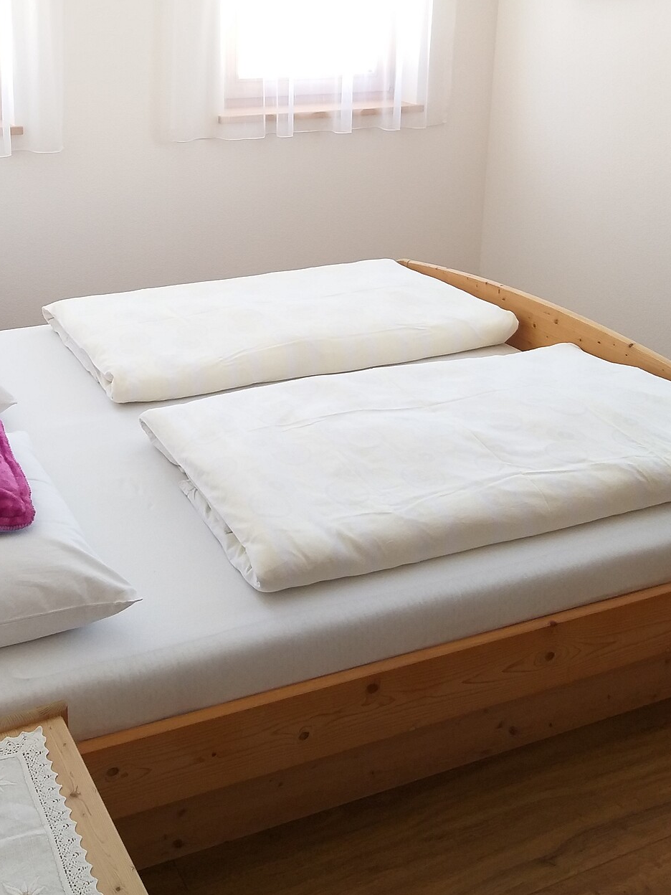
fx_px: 1034
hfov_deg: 35.6
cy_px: 245
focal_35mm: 40
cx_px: 223
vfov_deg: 45.5
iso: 64
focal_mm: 3.93
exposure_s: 1/100
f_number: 1.7
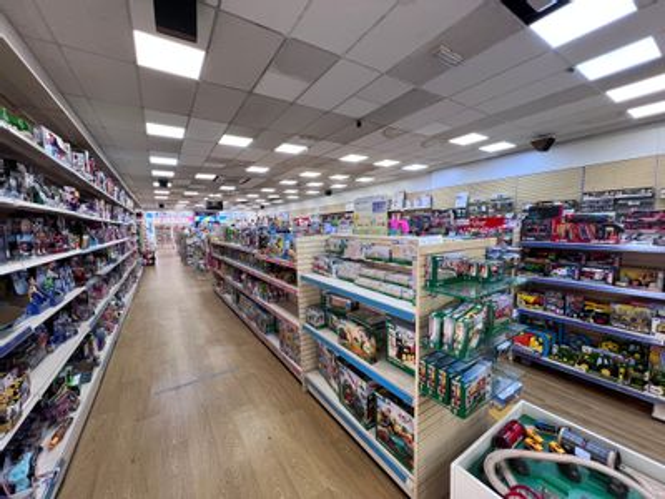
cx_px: 332
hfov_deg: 106.2
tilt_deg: -3.8
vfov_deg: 89.9
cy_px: 250
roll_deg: +1.0
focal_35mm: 13
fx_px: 250
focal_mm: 1.57
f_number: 1.8
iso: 125
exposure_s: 1/100
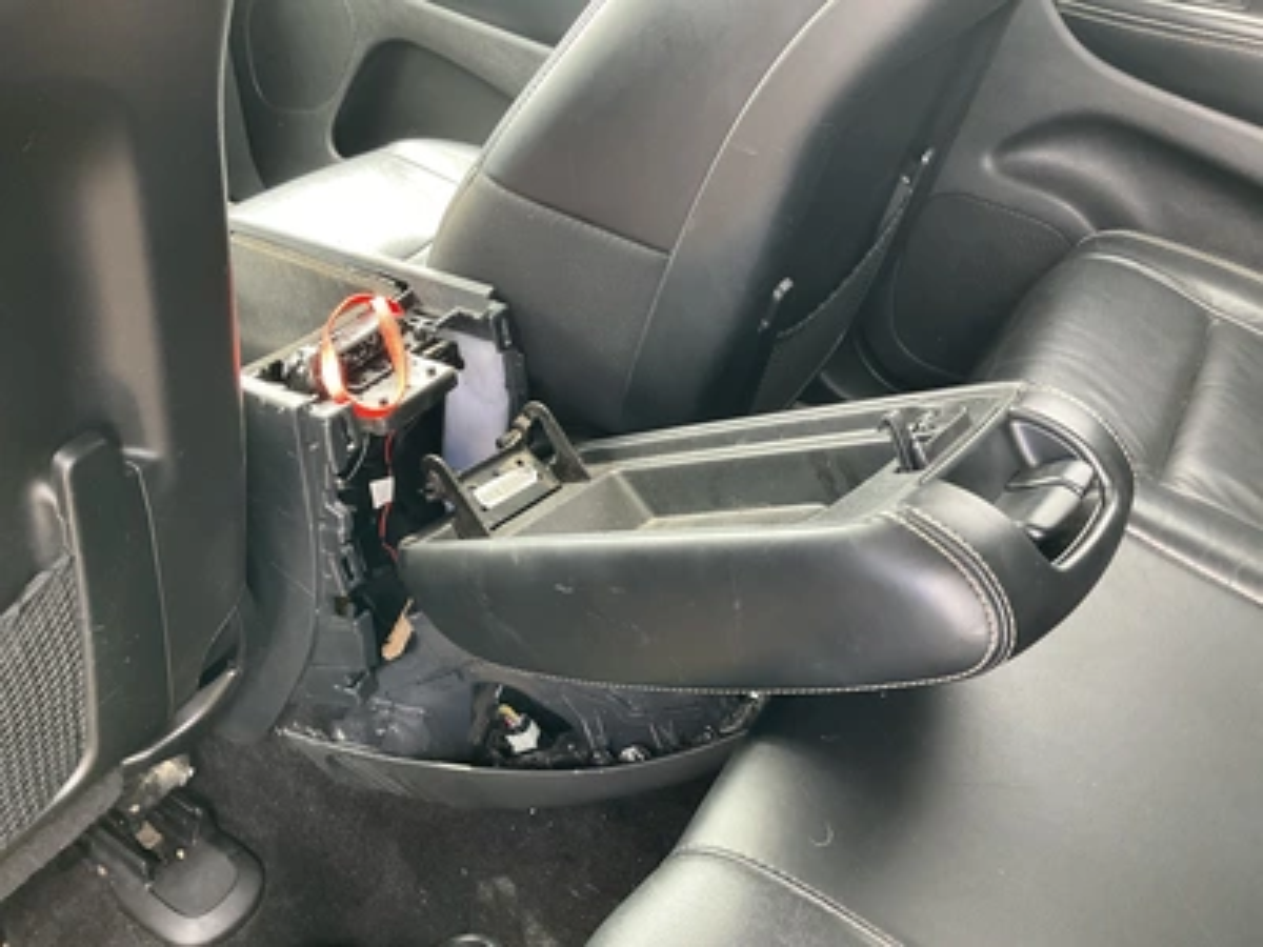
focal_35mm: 29
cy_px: 474
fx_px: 1058
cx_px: 632
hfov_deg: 61.7
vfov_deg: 48.2
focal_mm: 3
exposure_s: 1/60
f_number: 1.8
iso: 160
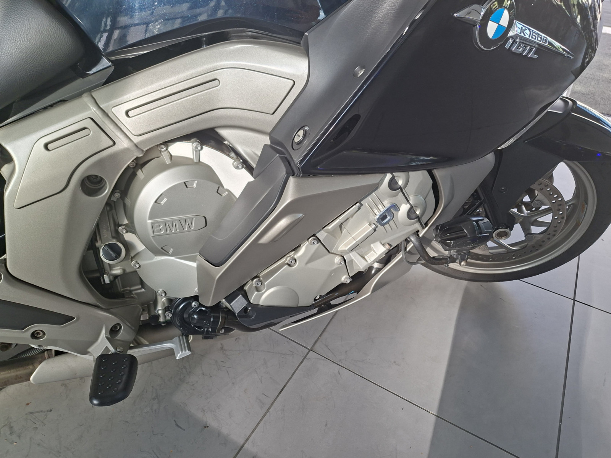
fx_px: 406
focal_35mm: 23
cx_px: 306
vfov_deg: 58.9
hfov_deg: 73.9
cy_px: 229
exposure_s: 1/176
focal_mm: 5.54
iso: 40
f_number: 1.8
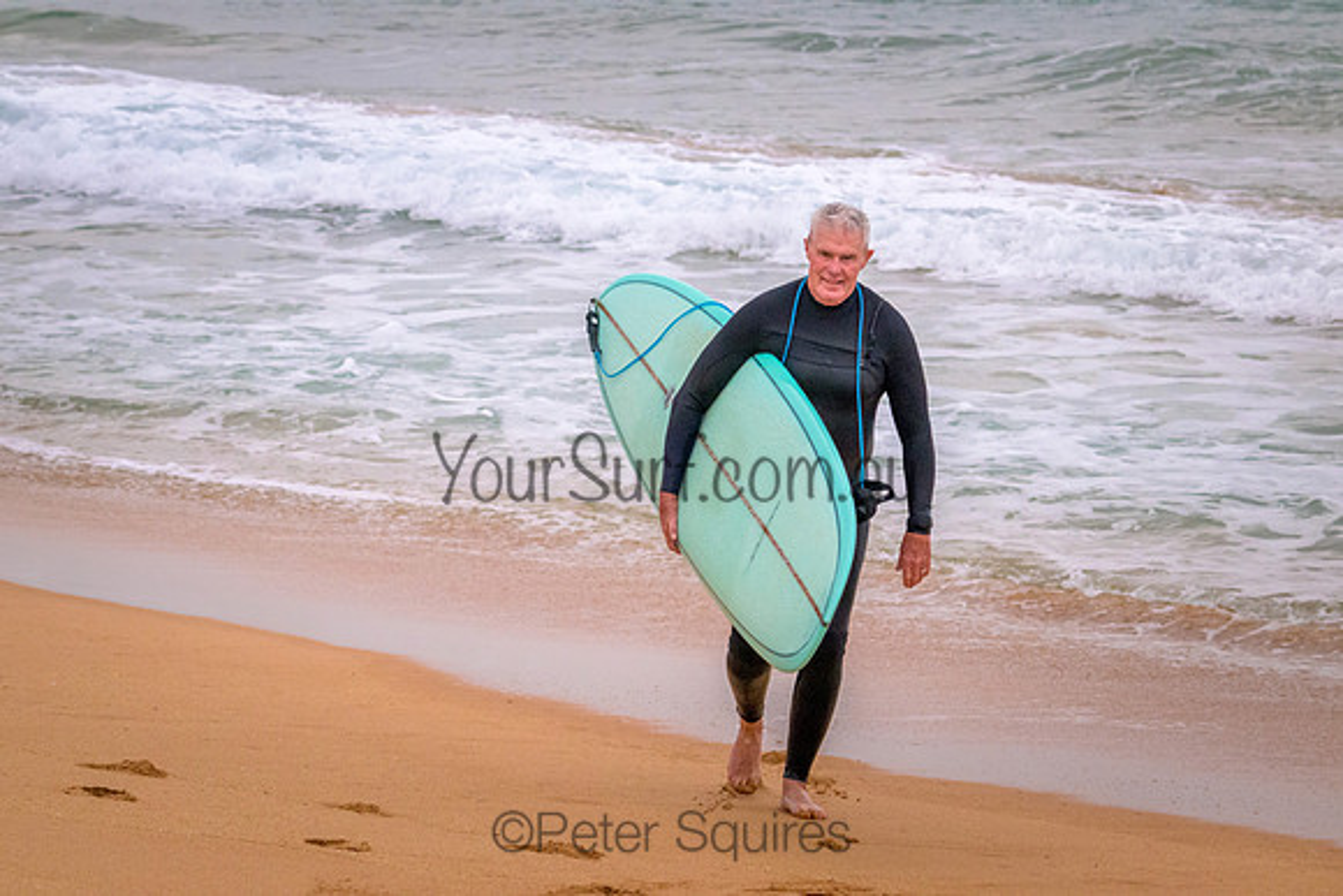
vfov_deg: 6.9
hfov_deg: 10.3
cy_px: 448
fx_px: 7463
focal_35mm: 200
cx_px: 672
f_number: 11
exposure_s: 1/1250
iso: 9000
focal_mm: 200
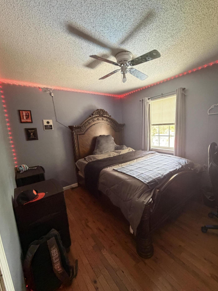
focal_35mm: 15
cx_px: 114
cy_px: 150
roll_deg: +3.6
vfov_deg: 98.1
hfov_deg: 81.7
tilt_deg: -8.9
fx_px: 126
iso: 500
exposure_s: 1/60
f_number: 2.2
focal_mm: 2.22
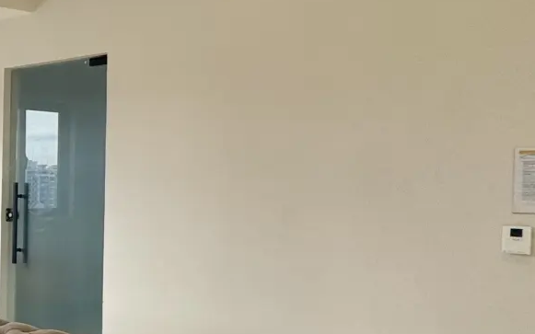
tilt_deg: -1.9
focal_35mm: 49
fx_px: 714
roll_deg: -0.8
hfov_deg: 26.7
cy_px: 193
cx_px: -300
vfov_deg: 26.3
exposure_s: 1/99
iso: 40
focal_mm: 2.22
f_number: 2.2
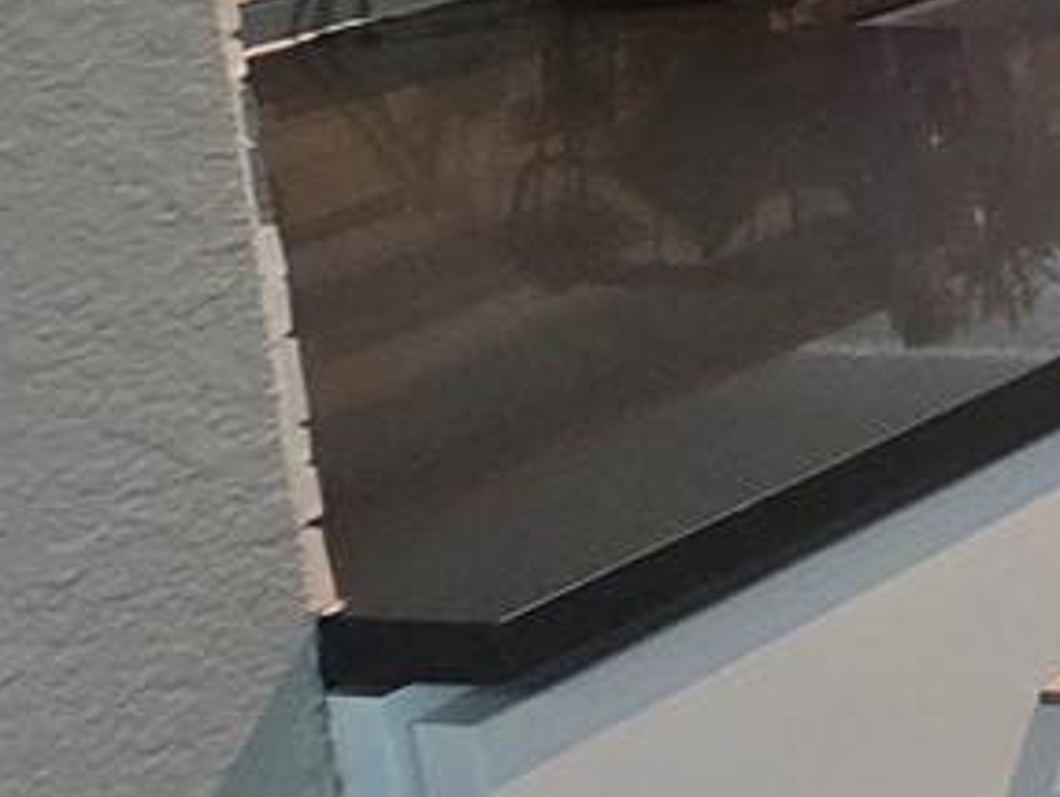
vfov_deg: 14.9
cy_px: -352
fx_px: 2850
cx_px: 3287
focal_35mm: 93
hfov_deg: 11.1
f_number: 1.9
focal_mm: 2.2
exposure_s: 1/120
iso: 250
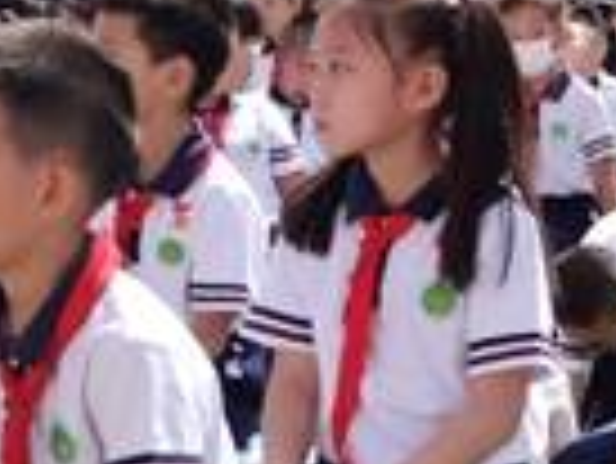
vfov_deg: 8.6
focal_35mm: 173
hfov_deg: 11.1
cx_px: 823
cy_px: 144
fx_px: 3081
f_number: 1.8
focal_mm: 4.75
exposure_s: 1/871
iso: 50
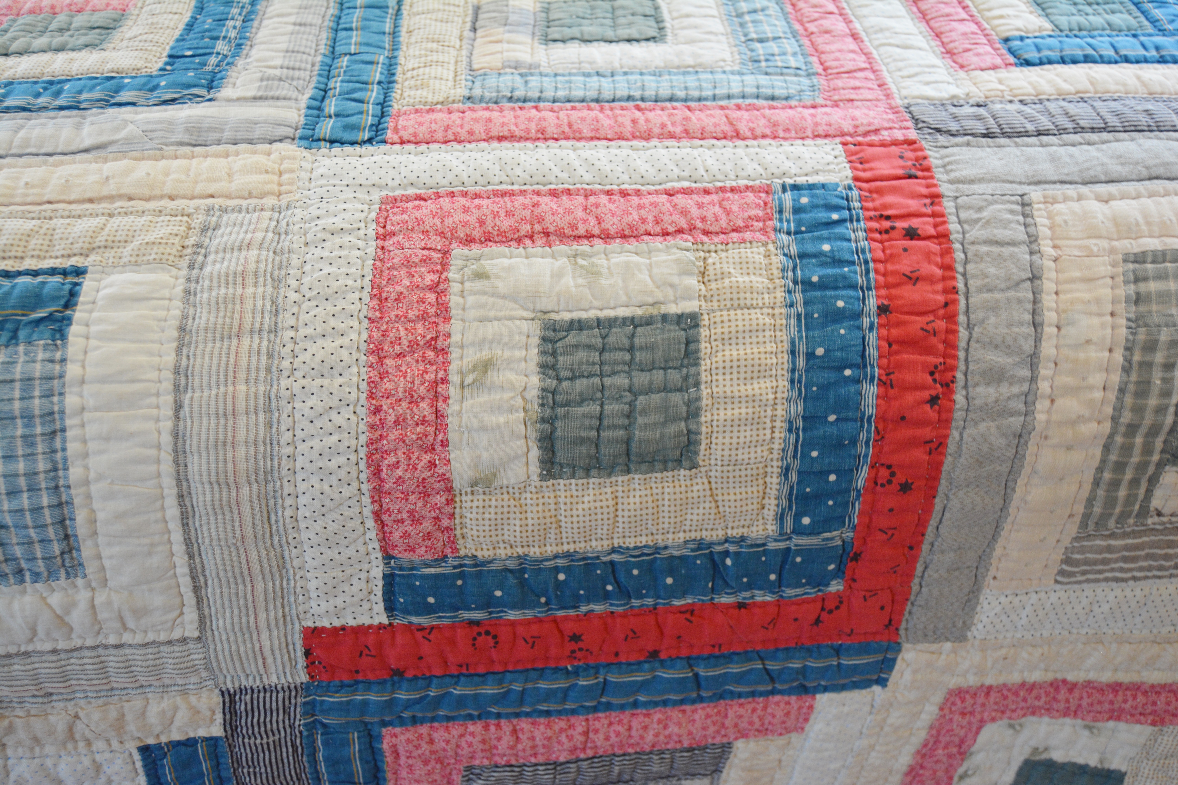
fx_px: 1080
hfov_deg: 57.2
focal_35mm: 33
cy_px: 392
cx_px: 589
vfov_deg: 40.0
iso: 800
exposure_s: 1/60
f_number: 4
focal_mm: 22
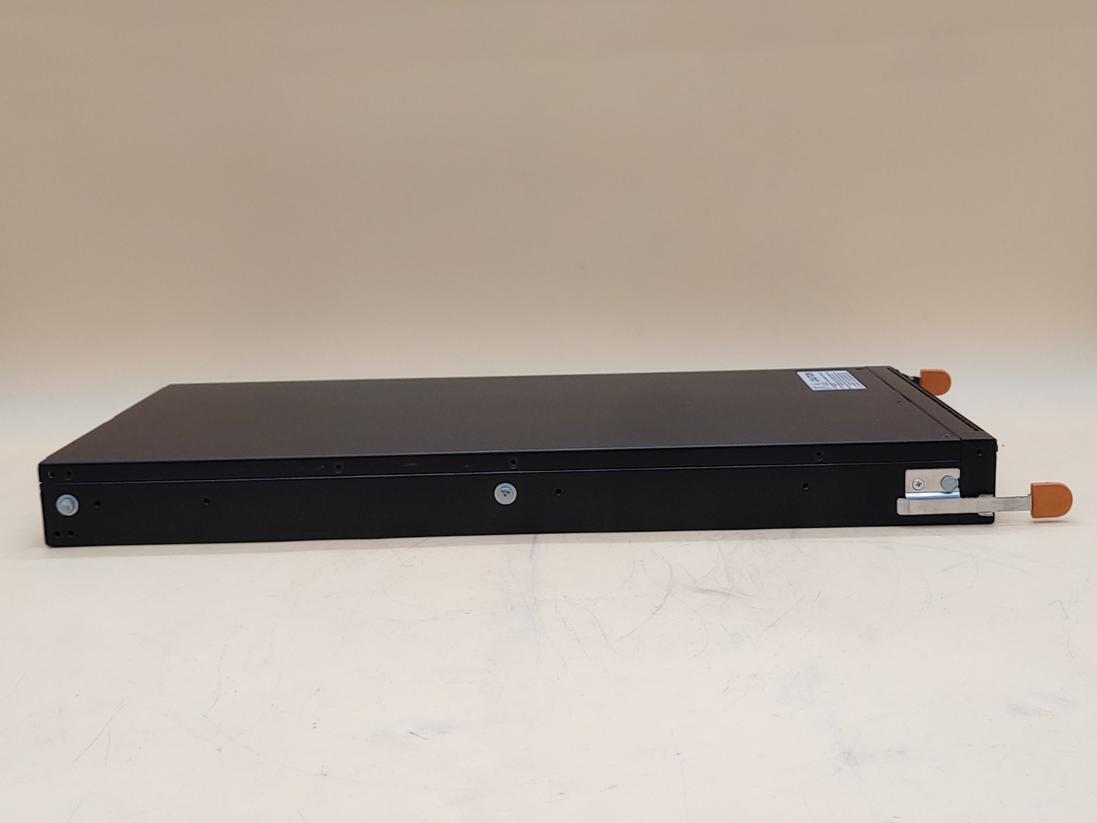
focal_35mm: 39
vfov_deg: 36.8
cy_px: 412
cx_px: 548
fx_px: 1236
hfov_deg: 47.9
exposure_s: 1/120
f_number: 1.8
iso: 50
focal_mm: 4.36
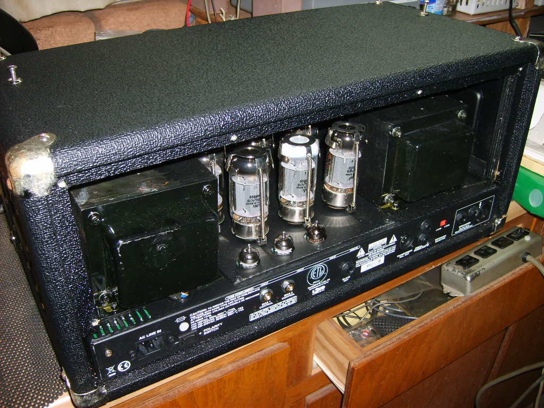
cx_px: 272
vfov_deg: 40.7
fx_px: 550
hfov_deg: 52.6
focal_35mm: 35
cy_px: 204
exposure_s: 1/30
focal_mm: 5.8
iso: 100
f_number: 2.8
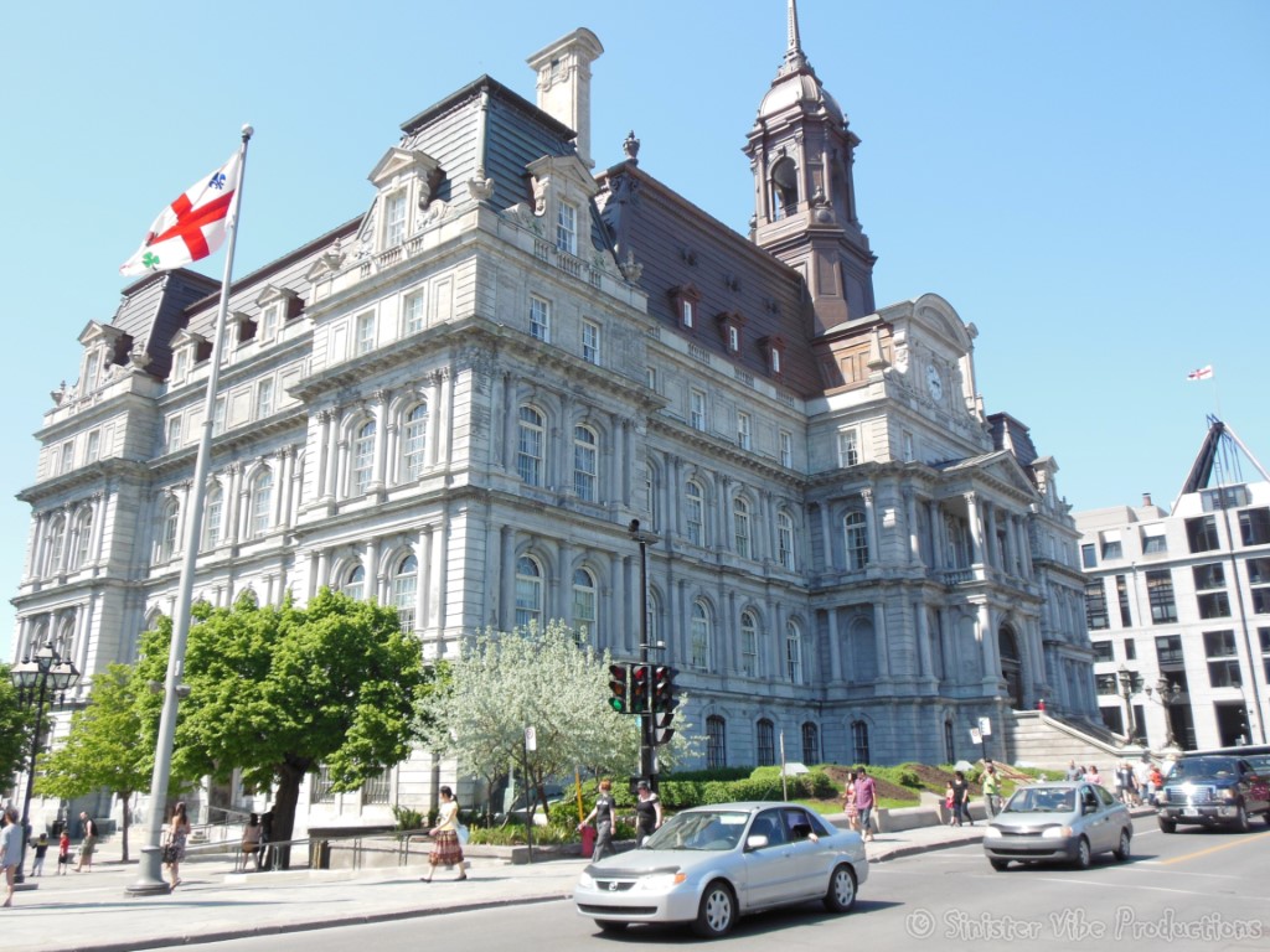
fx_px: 1064
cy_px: 476
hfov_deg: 61.7
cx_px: 635
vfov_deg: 48.2
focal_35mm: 29
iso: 125
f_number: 3.3
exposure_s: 1/640
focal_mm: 5.2
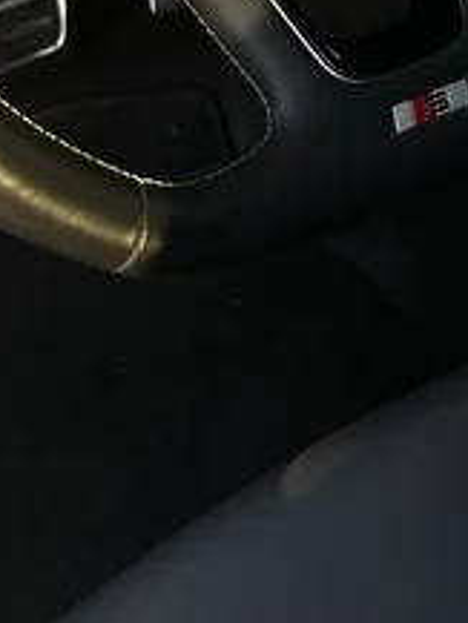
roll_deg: +3.0
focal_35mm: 96
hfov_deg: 14.9
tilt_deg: -33.7
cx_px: 551
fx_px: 1729
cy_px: -129
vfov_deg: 19.2
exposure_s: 1/155
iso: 64
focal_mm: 5.7
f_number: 1.5
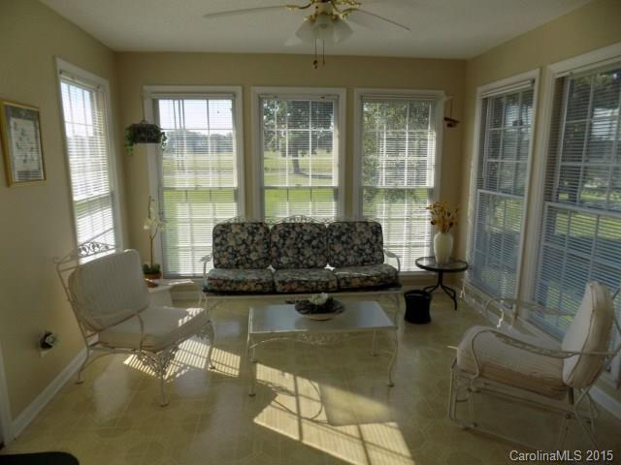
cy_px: 232
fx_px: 413
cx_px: 310
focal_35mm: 23
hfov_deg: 73.9
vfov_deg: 58.9
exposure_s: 1/320
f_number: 3.1
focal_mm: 4
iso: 80
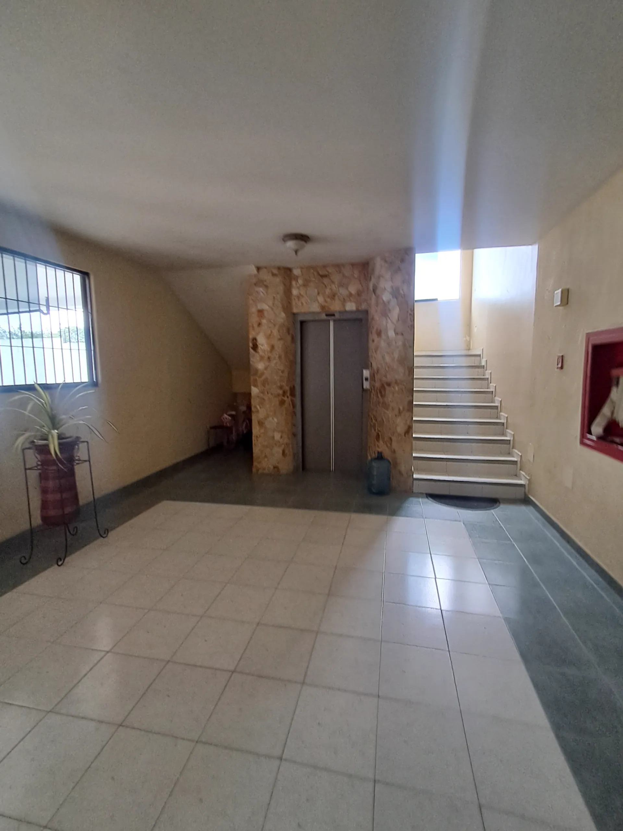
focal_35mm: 16
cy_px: 416
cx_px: 312
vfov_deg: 94.5
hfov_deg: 78.1
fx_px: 384
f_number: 2.2
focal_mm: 1.64
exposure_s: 1/50
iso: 100
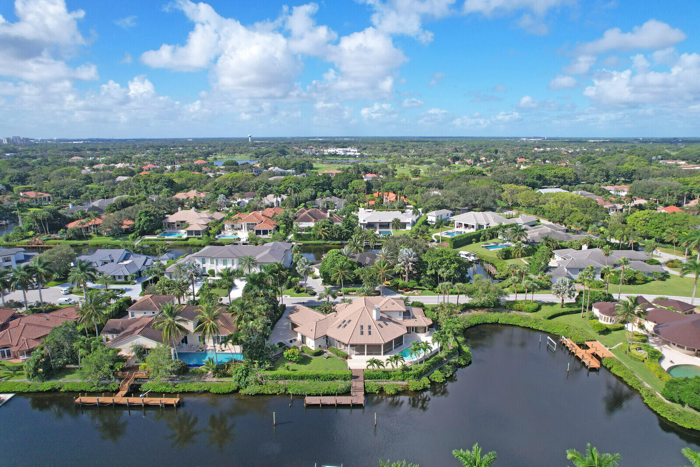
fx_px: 428
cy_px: 234
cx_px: 350
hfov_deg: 78.6
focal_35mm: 22
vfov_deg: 57.2
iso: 100
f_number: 2.8
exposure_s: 1/1600
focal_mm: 8.38
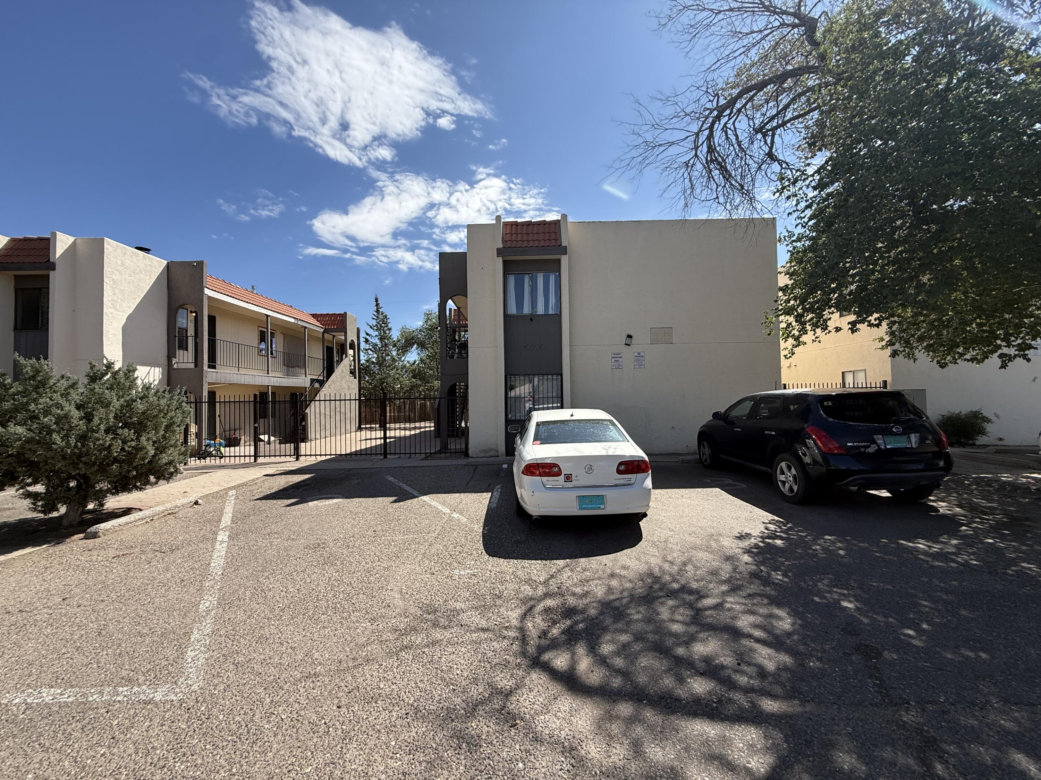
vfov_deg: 85.7
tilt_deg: -1.0
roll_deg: +1.1
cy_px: 390
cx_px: 520
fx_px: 421
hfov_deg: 102.1
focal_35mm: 14
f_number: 2.2
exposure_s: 1/1848
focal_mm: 2.22
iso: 64
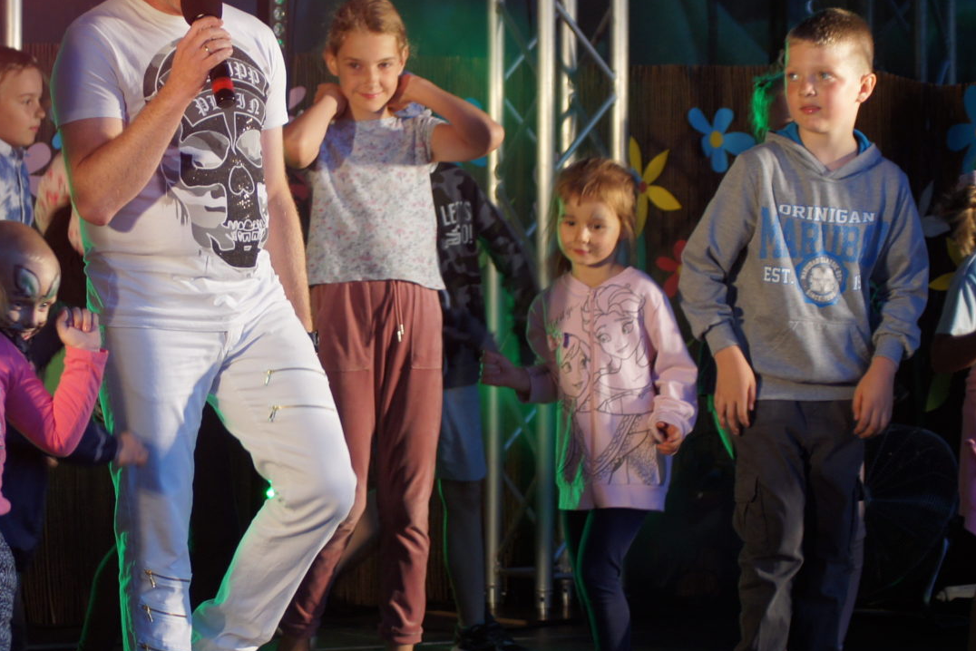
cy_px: 280
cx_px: 239
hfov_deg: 13.0
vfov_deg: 8.7
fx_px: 4256
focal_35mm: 157
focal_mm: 55
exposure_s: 1/100
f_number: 4
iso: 320
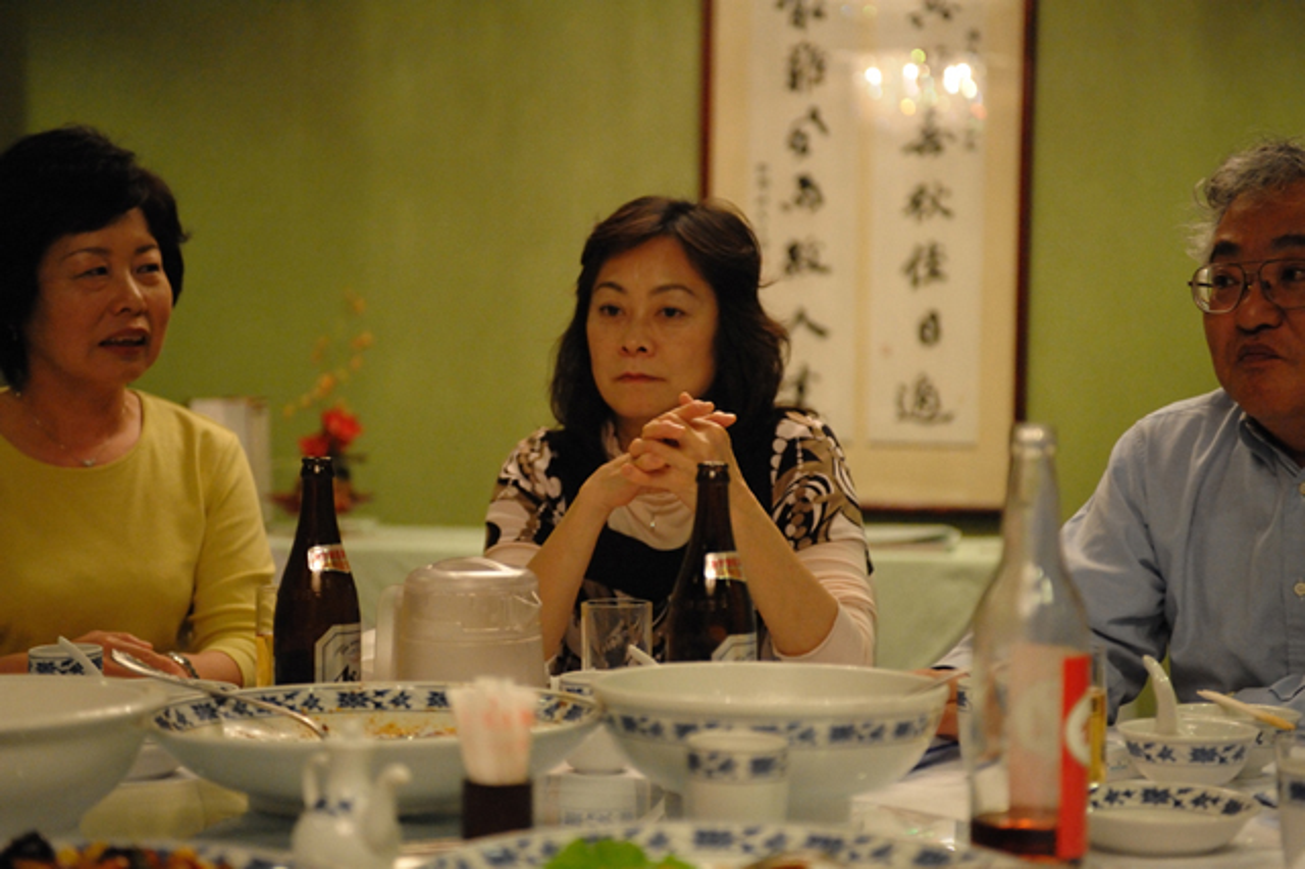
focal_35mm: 70
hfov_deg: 28.9
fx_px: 2536
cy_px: 434
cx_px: 652
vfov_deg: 19.4
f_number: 2.8
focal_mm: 70
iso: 6400
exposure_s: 1/250
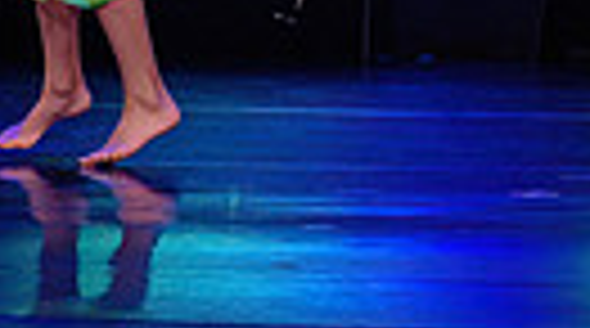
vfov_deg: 2.4
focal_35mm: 502
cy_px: -577
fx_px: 7836
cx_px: 512
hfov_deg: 4.3
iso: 1600
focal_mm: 98
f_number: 2.8
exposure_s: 1/250
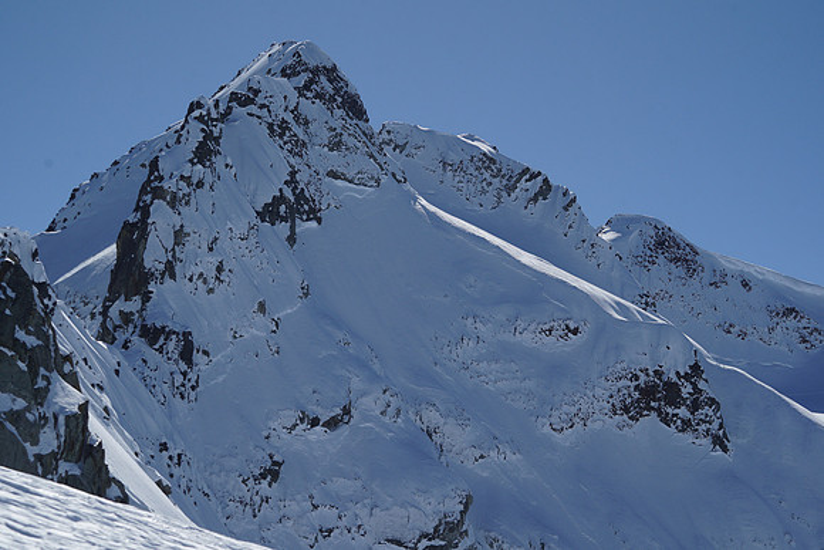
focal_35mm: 77
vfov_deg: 17.7
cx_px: 412
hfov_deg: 26.3
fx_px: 1763
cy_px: 275
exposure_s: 1/1000
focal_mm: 77
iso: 320
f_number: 8
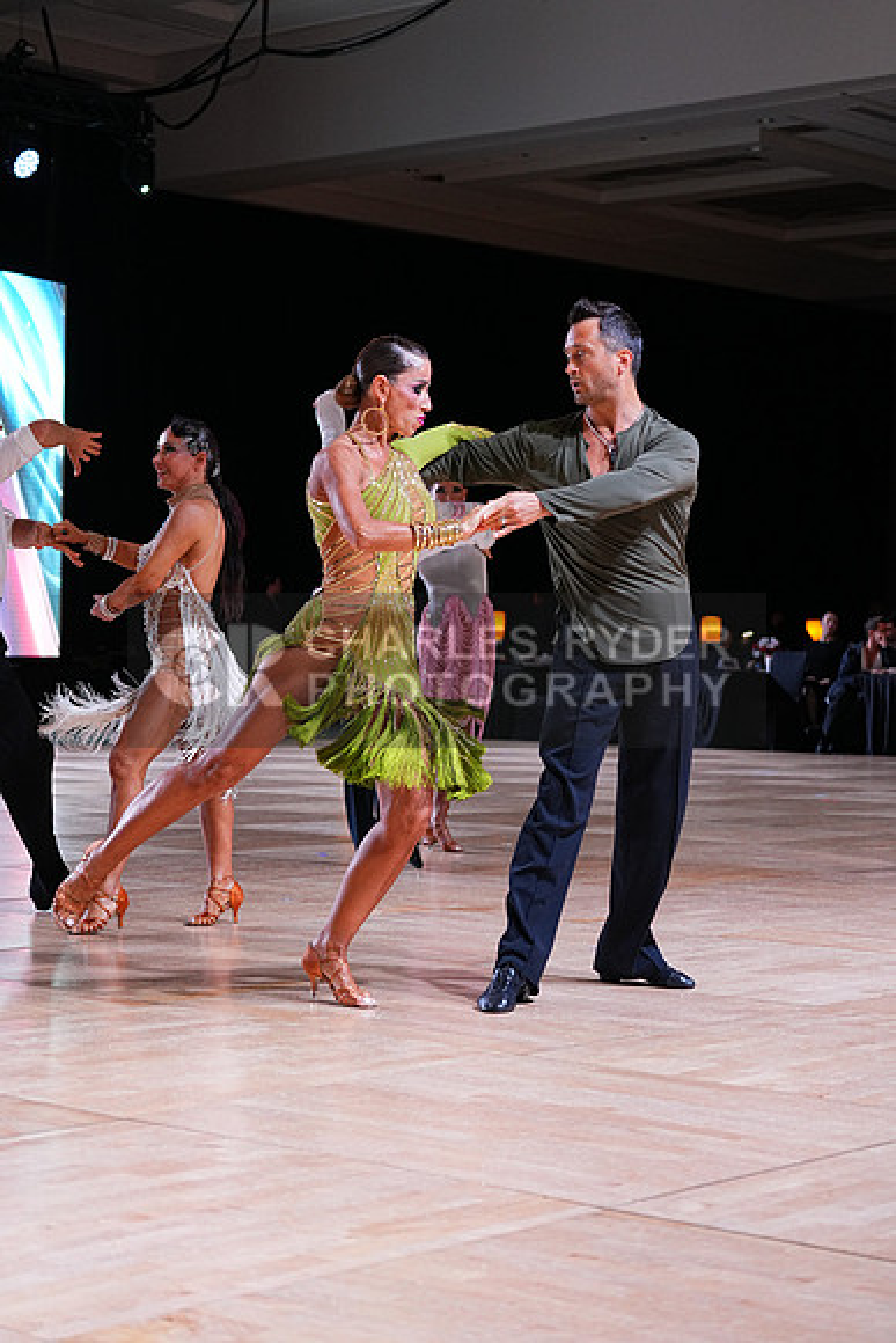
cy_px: 672
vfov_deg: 28.8
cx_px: 448
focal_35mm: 70
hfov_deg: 19.5
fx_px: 2612
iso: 1600
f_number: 4
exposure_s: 1/400
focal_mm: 70
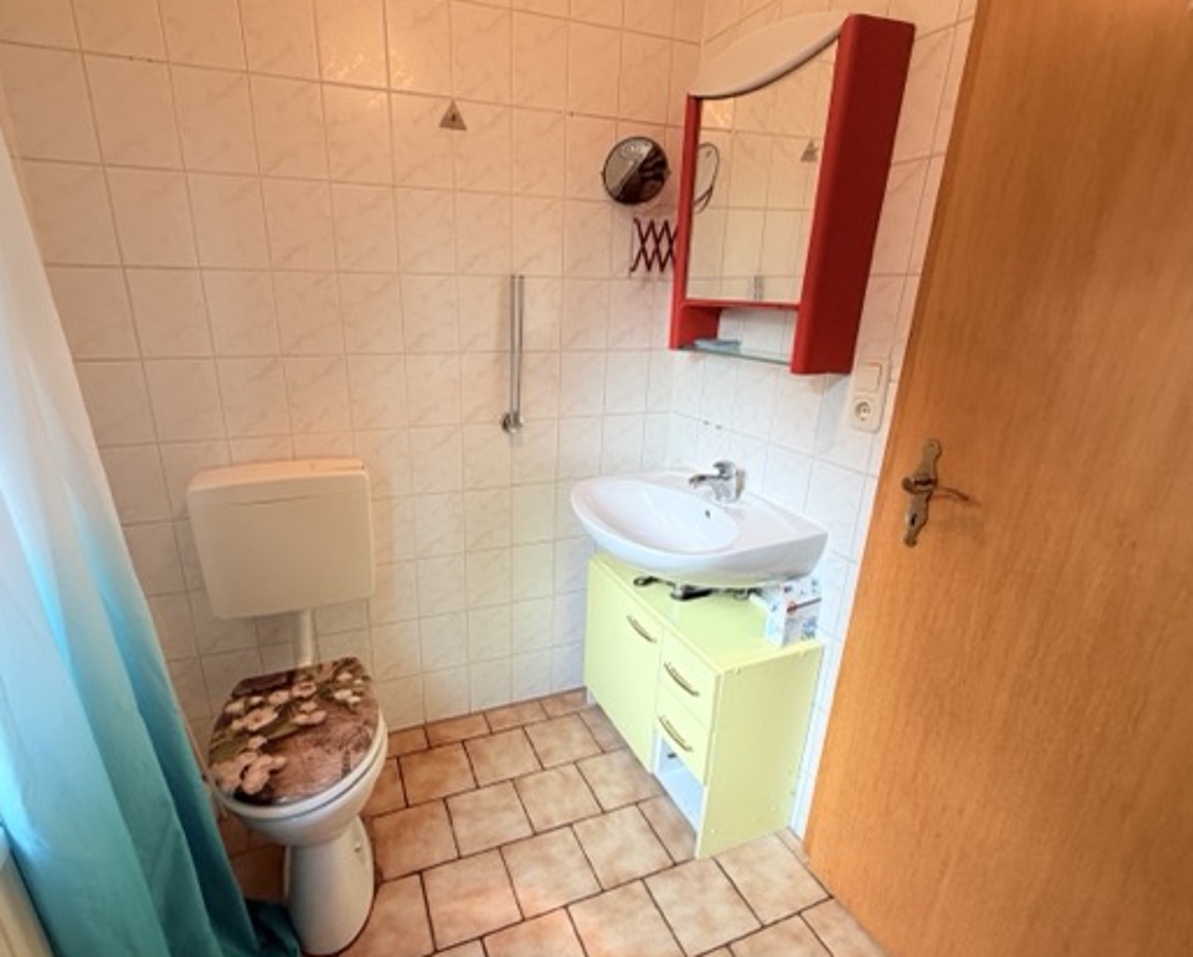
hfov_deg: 89.4
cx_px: 543
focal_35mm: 17
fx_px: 601
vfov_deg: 77.0
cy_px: 495
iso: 200
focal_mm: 2.22
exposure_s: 1/100
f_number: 2.2
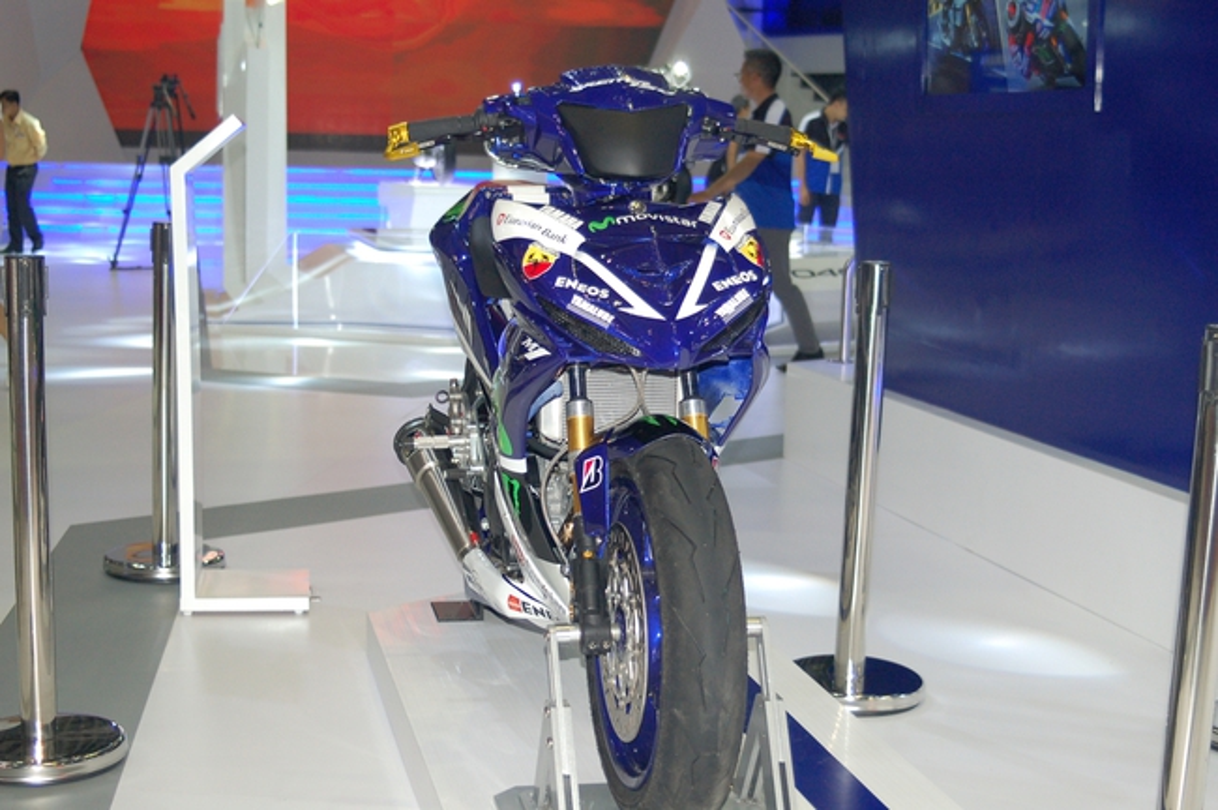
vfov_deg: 25.7
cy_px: 405
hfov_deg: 37.9
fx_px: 1774
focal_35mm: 52
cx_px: 609
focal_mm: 35
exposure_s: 1/180
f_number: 3.3
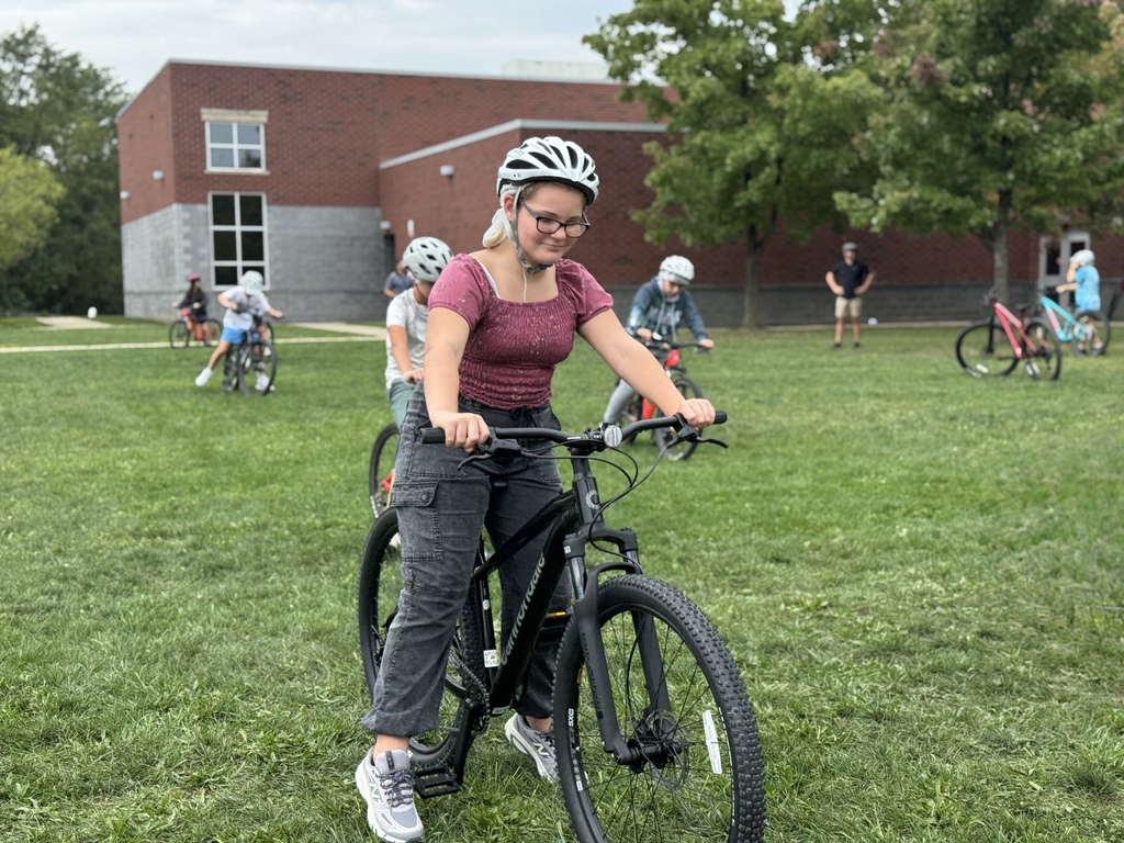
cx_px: 562
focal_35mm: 48
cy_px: 422
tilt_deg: -5.2
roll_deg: -0.1
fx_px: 1559
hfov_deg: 39.7
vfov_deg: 30.3
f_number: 1.78
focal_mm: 6.76
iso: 64
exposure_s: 1/1560
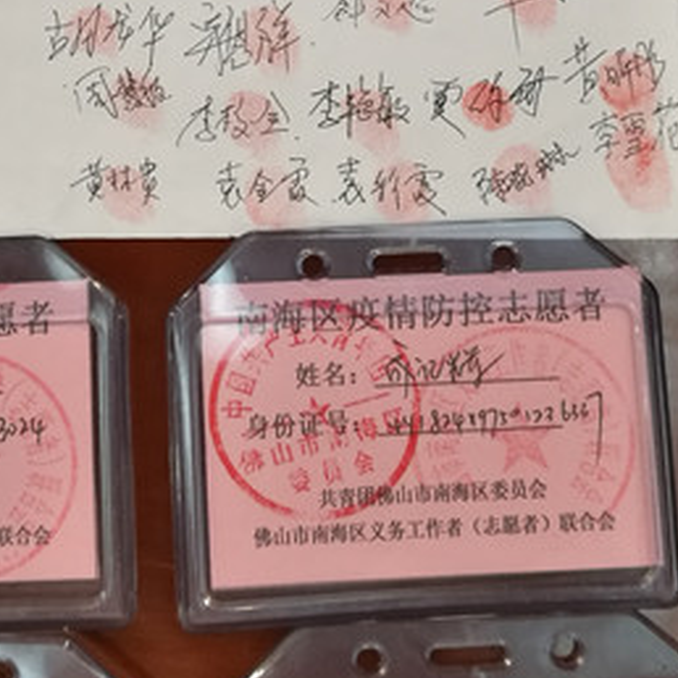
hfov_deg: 23.3
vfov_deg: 22.3
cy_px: -39
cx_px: 242
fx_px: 1640
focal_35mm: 74
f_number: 2.2
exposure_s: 1/33.3
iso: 200
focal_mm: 4.5
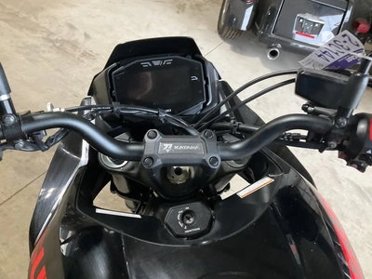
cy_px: 140
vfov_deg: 48.2
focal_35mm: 29
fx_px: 312
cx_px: 186
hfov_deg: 61.7
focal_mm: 3
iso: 320
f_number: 1.8
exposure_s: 1/59
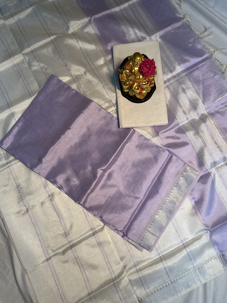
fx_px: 227
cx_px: 114
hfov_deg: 53.1
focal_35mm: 26
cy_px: 152
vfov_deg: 67.3
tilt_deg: -79.7
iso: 40
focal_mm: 5.1
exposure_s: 1/178
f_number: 1.6
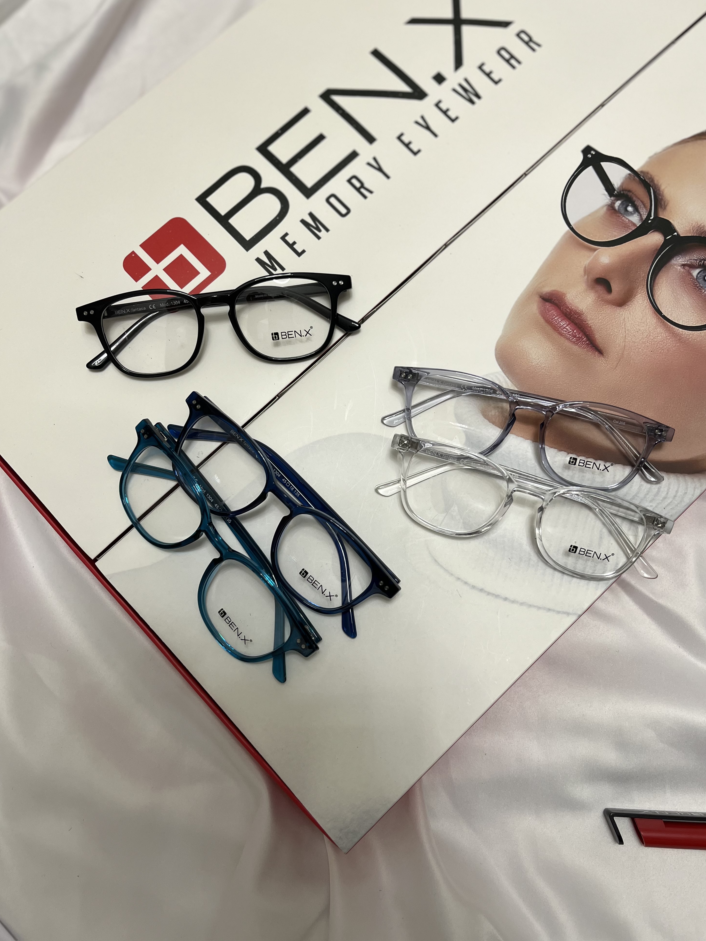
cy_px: 476
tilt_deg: -77.7
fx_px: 734
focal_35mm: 27
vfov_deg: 65.3
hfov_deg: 51.3
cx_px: 365
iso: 80
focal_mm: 5.1
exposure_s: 1/50
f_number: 1.6
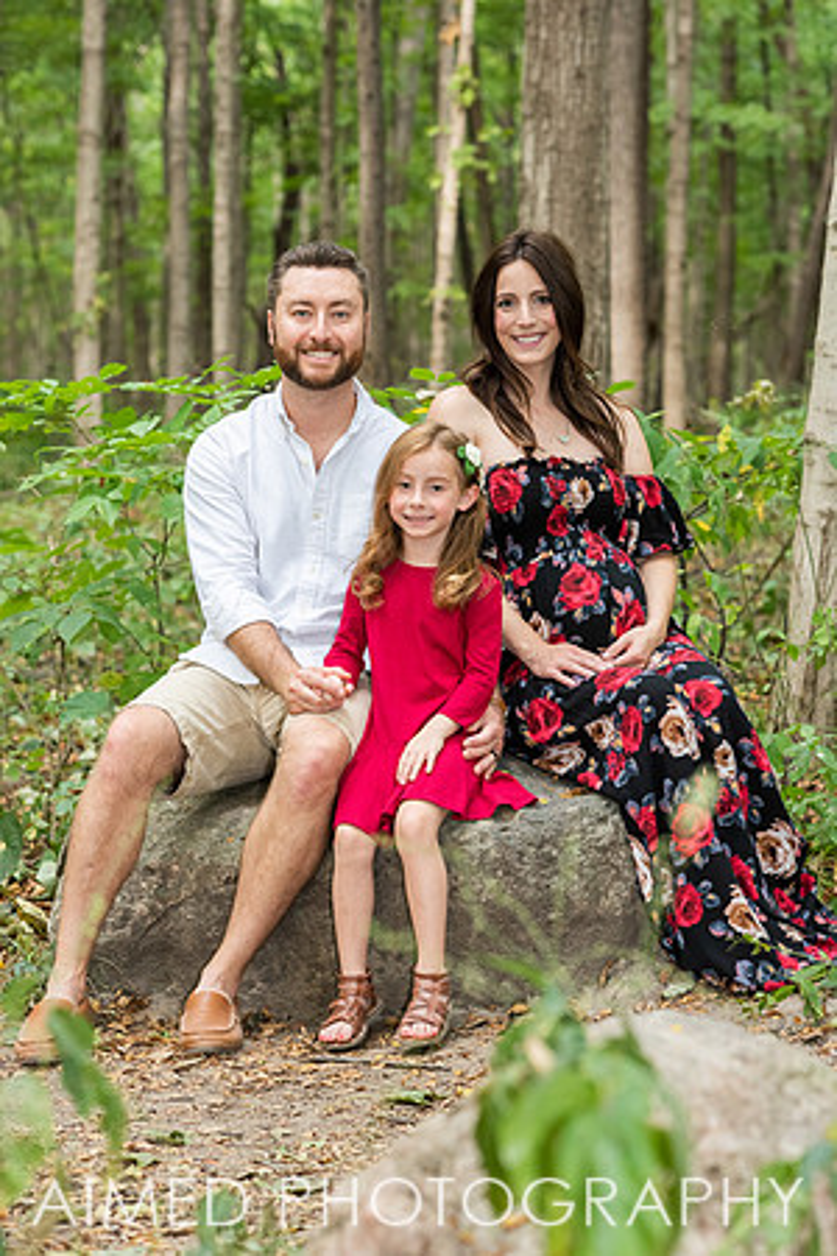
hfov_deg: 16.1
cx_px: 418
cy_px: 628
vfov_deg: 23.9
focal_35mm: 85
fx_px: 2964
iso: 1250
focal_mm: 85
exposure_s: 1/200
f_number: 4.5
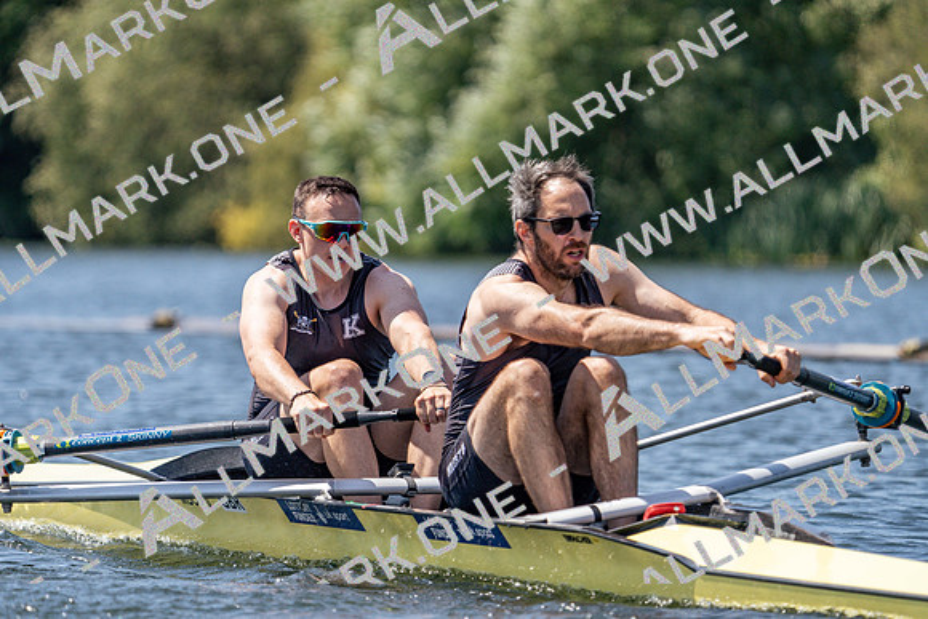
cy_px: 310
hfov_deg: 5.5
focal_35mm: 374
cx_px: 464
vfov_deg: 3.7
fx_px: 9643
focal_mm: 374
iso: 400
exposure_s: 1/2000
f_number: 6.3
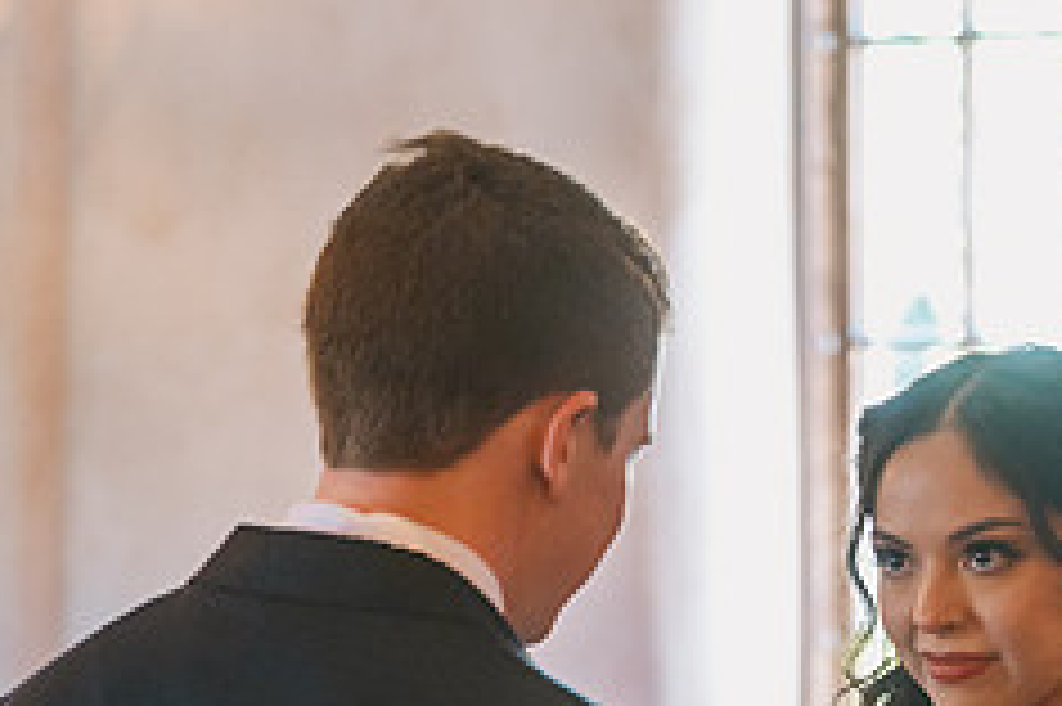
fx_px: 4834
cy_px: 865
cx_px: 1040
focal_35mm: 164
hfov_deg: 12.4
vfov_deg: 8.3
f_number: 2.8
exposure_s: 1/320
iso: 2000
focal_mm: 63
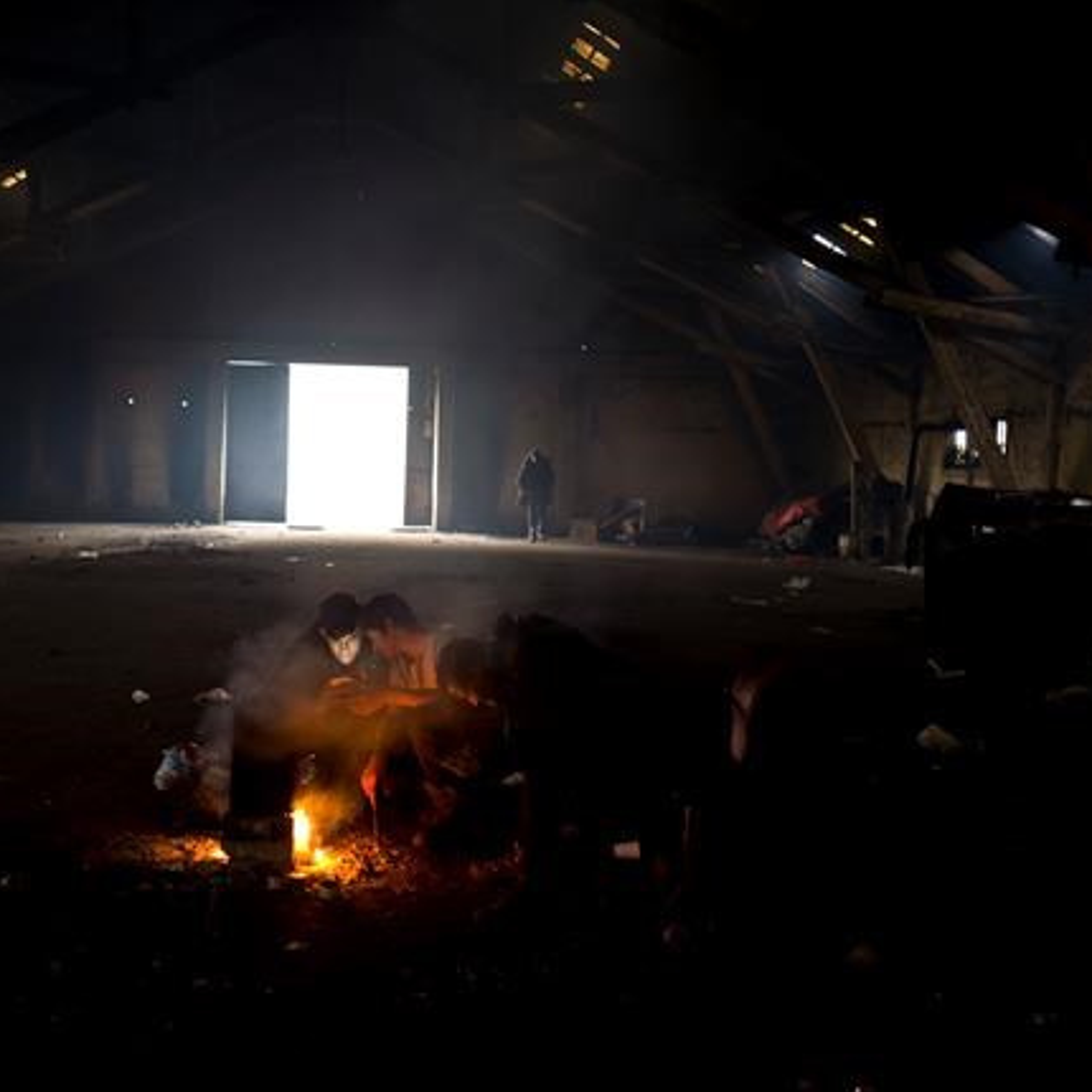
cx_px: 368
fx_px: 1285
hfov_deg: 45.4
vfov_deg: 46.0
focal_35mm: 36
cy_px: 547
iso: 400
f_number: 1.7
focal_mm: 28
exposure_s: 1/8
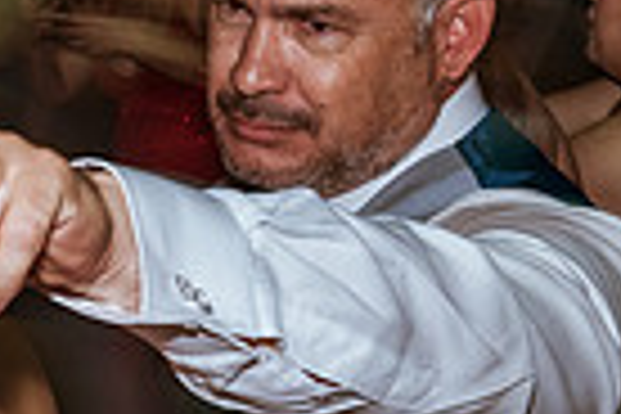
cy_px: 401
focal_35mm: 118
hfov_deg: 16.7
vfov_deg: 11.5
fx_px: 2035
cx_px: -103
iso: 800
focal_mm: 24
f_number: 7.1
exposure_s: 1/60
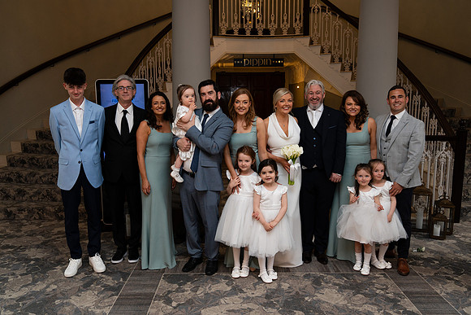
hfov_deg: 61.9
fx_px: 393
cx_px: 236
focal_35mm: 30
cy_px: 158
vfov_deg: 43.6
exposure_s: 1/160
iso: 1000
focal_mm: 30
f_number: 4
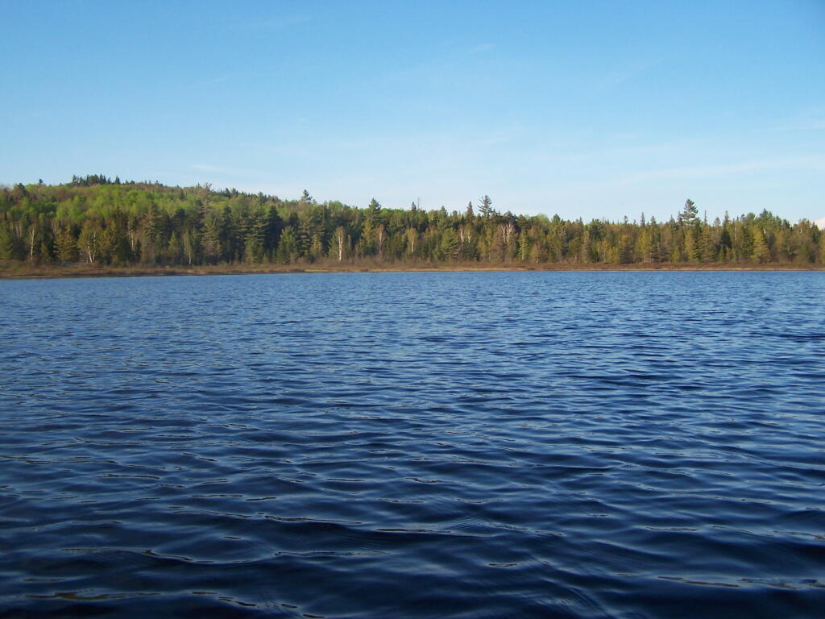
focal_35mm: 38
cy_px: 310
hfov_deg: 49.0
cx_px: 412
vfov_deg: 37.7
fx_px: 906
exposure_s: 1/640
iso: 80
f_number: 2.8
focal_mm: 6.3
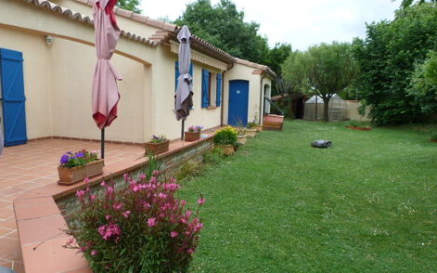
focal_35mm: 27
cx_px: 216
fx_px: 321
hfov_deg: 68.4
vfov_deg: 46.0
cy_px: 143
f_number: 4
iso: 80
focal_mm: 4.5
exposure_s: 1/200
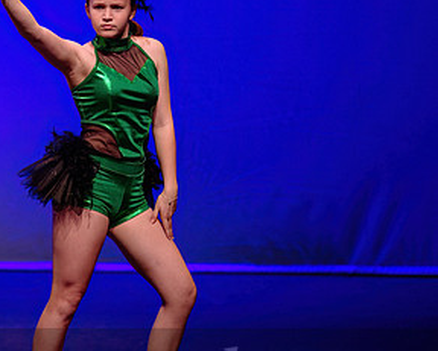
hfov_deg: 4.8
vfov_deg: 3.9
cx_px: -22
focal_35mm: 399
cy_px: 152
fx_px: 5178
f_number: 2.8
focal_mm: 185
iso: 1250
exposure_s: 1/400
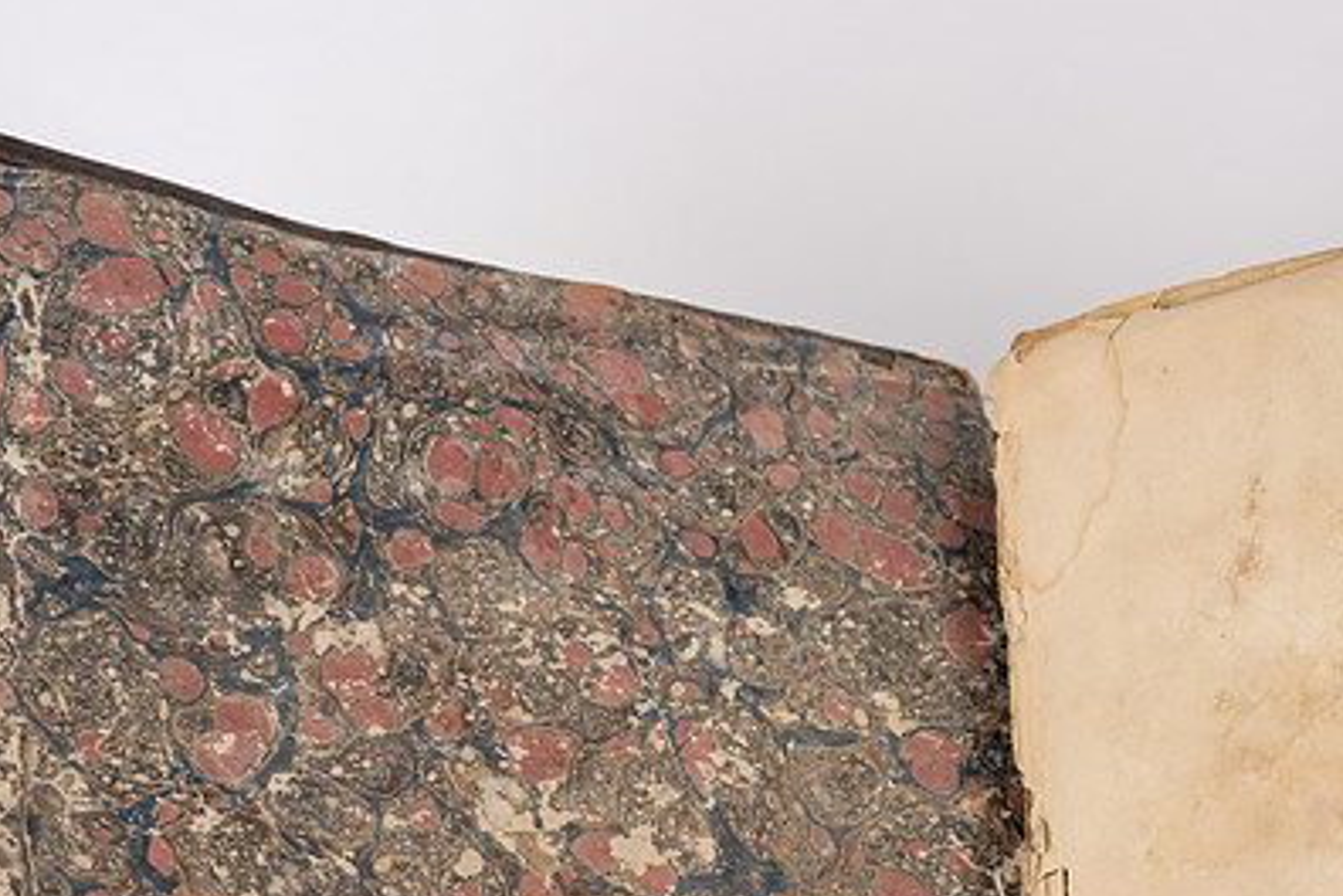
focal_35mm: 88
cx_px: 651
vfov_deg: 15.5
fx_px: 3283
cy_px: 562
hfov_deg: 23.1
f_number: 13
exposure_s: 1/125
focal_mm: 60
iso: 100
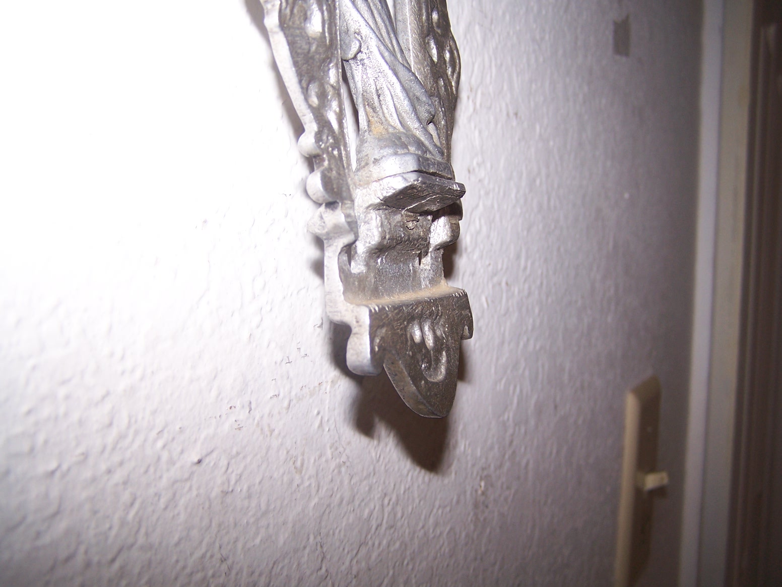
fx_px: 858
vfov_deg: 37.7
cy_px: 294
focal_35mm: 38
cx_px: 391
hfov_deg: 49.0
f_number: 2.8
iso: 80
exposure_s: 1/60
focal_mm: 6.3
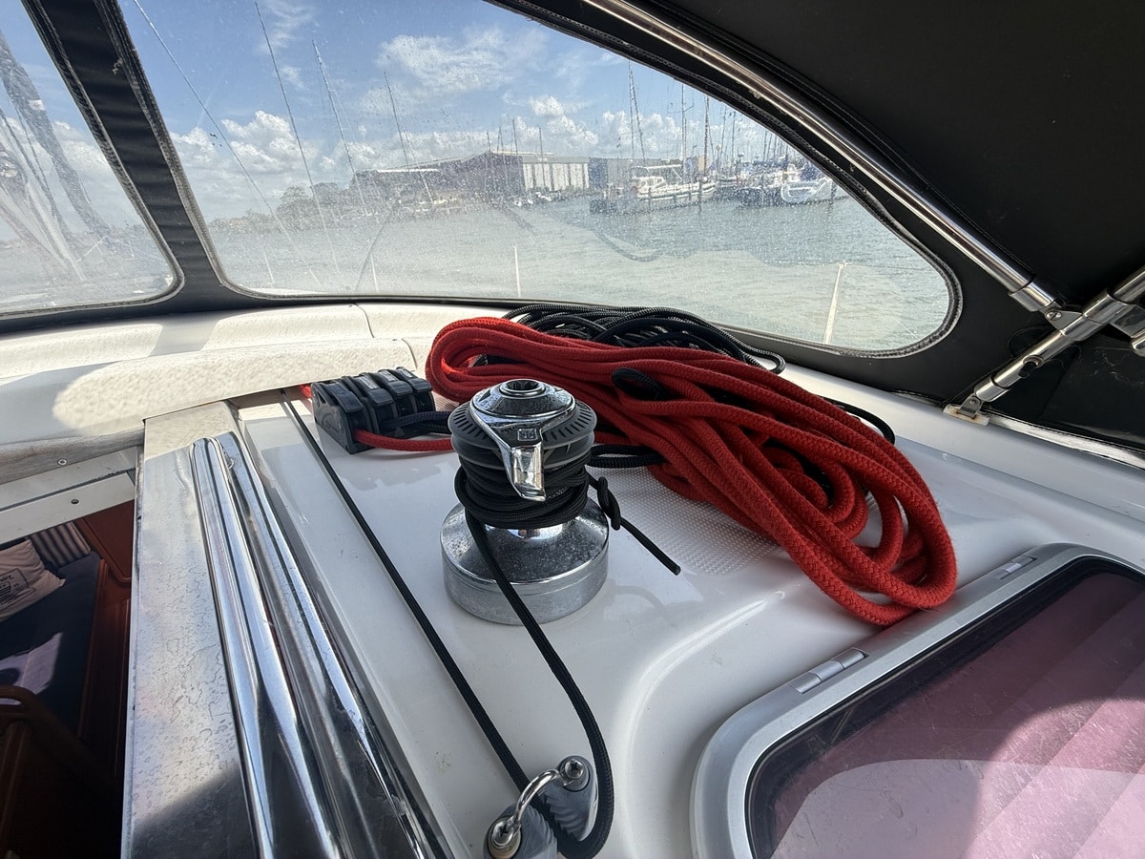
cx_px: 572
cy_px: 430
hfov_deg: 102.1
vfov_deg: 85.7
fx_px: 463
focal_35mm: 14
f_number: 2.2
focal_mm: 2.22
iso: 50
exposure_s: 1/742
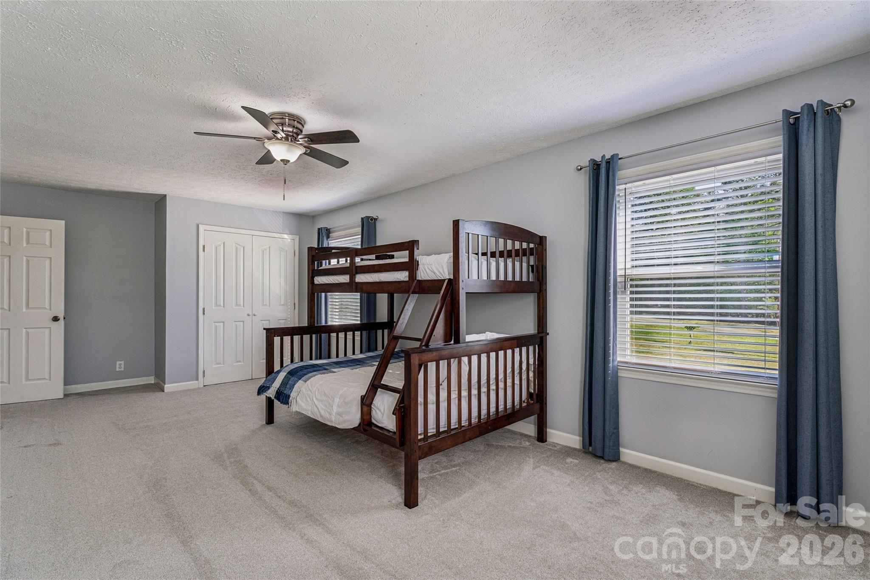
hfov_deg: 95.3
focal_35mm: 16
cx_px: 435
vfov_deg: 72.4
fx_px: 396
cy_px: 290
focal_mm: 16.4
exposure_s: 1/10
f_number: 9
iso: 100
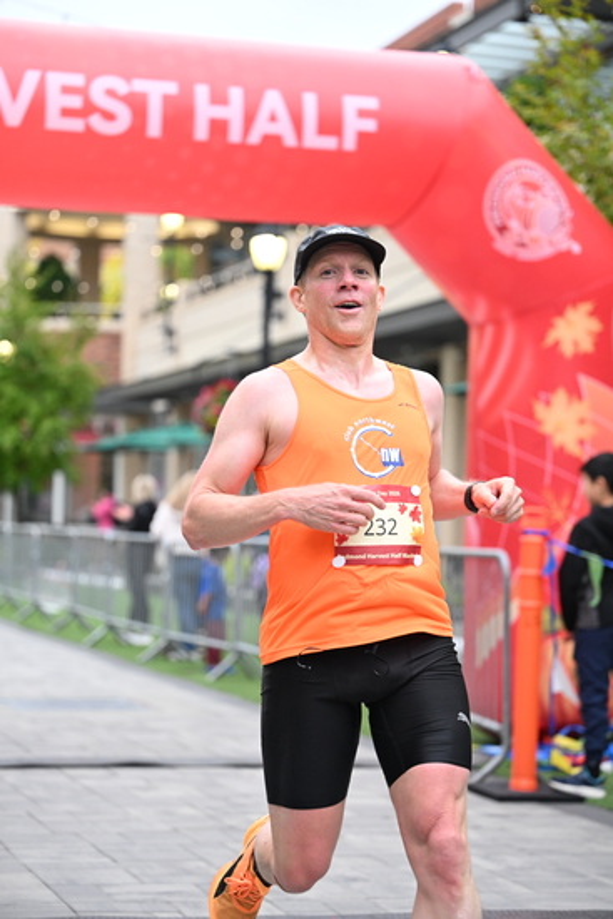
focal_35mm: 82
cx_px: 306
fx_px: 2093
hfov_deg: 16.7
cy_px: 460
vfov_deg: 24.8
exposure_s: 1/1000
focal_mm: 82
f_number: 2.8
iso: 1600
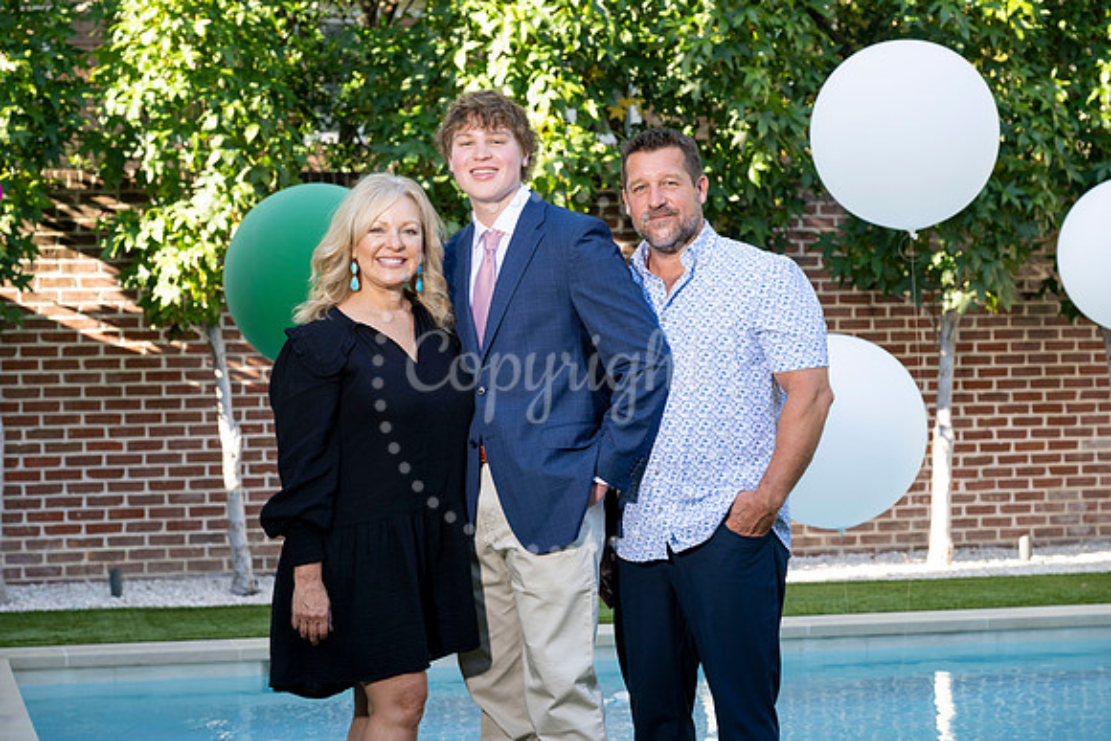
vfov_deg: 16.1
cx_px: 556
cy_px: 370
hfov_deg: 23.9
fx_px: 2624
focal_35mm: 85
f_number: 5.6
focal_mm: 85
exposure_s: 1/200
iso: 400
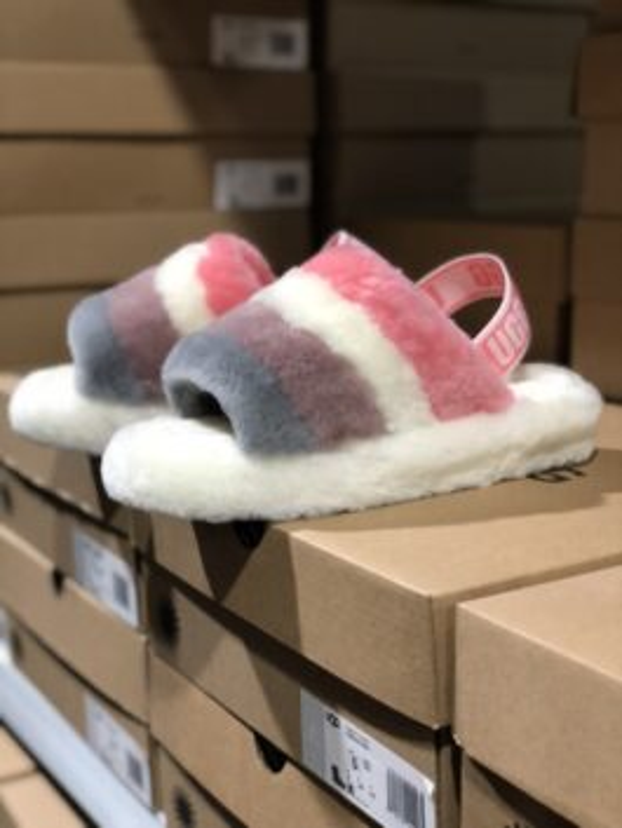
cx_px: 311
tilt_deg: -10.7
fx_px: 1245
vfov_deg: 36.8
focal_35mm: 52
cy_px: 414
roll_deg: -0.9
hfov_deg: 28.0
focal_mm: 6
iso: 160
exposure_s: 1/25
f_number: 2.4
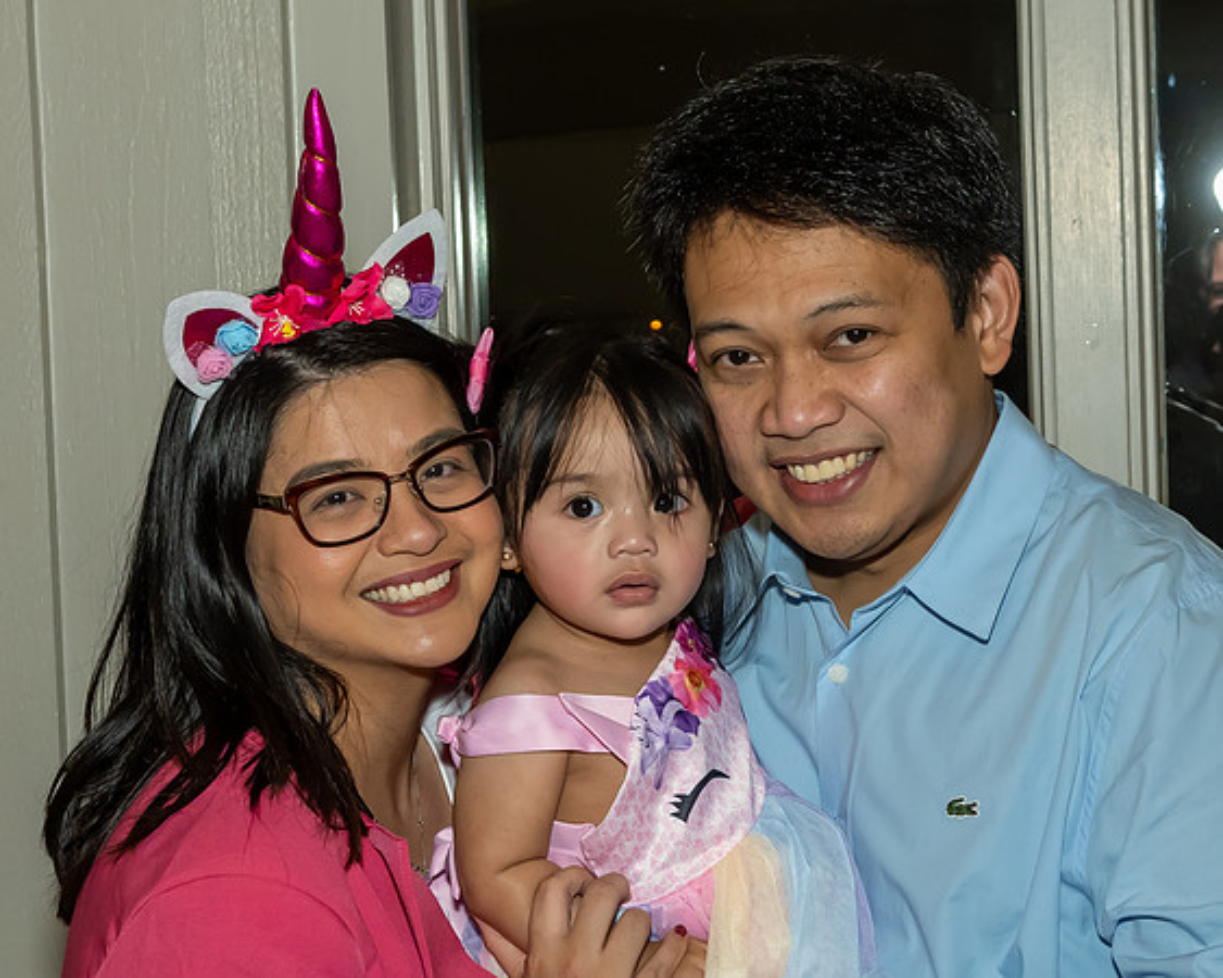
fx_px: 3515
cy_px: 561
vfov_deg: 15.8
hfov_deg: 19.6
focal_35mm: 97
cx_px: 926
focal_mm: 38
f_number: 7.1
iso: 1250
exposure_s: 1/250
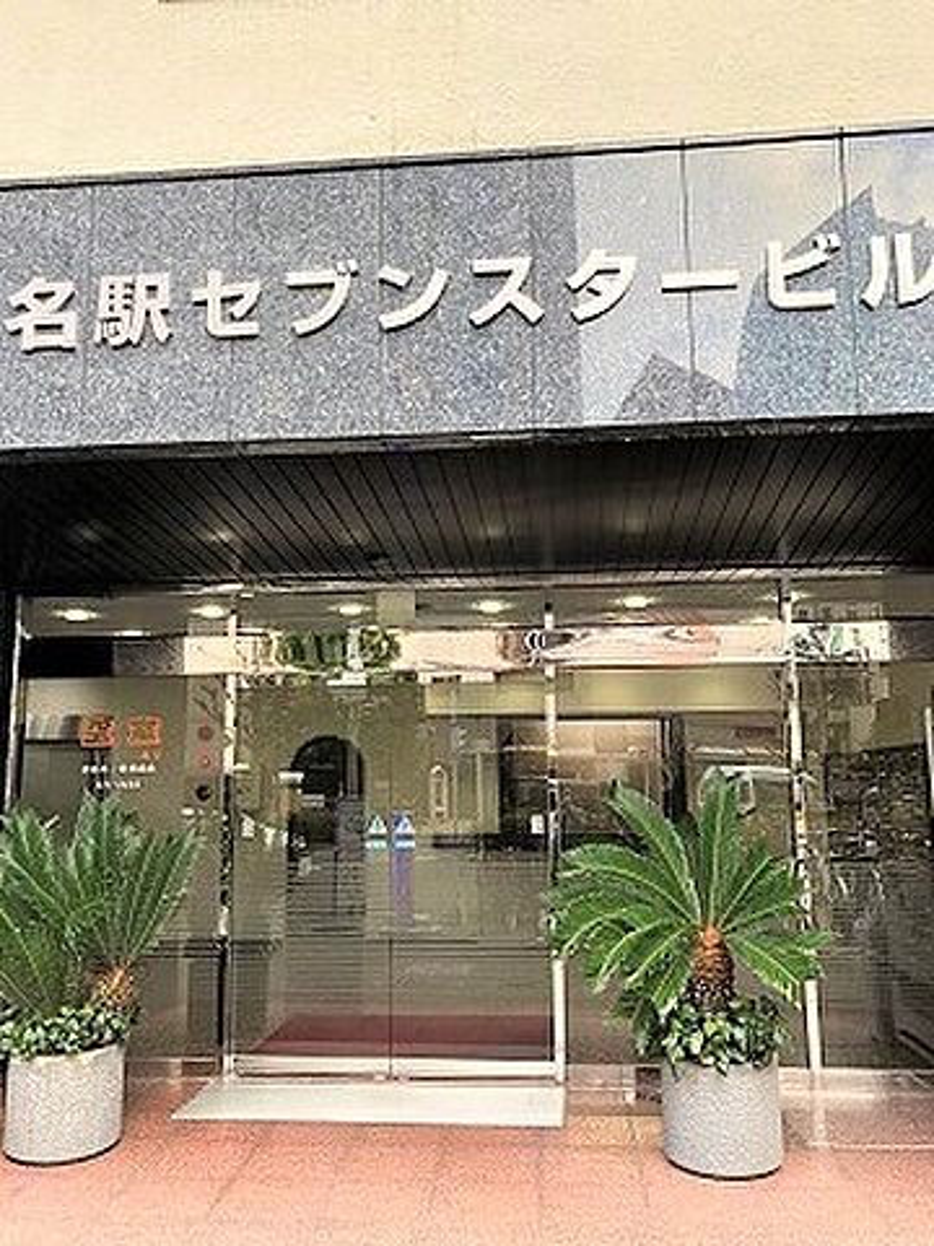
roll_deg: +0.8
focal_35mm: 28
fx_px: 1007
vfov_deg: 63.4
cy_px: 623
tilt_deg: +8.7
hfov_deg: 49.7
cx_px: 467
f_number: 1.8
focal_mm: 3.99
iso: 64
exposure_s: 1/120
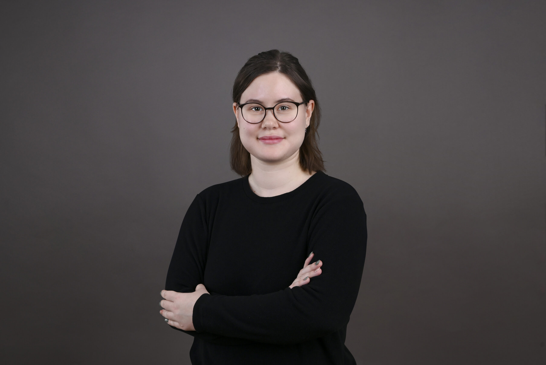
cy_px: 182
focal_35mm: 41
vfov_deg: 32.7
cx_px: 273
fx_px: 622
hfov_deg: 47.4
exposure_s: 1/160
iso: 100
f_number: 8
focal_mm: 41
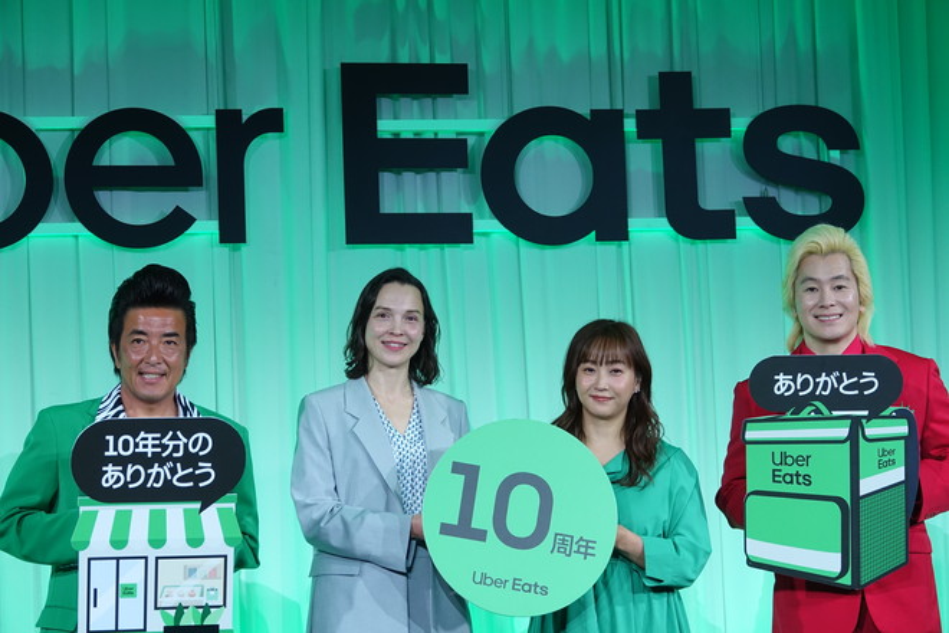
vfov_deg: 9.9
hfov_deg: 14.8
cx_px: 474
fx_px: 3664
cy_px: 316
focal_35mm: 139
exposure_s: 1/160
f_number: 4
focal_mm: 51.14
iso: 640
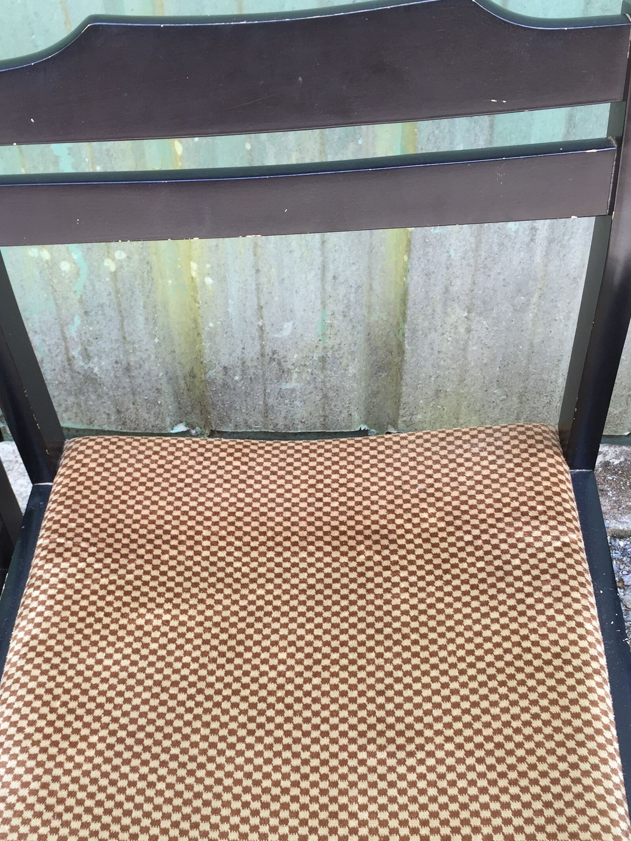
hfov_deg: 32.8
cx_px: 248
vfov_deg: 42.3
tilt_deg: -50.0
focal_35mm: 44
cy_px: 564
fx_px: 1070
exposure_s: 1/100
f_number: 2.2
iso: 32
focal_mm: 4.15
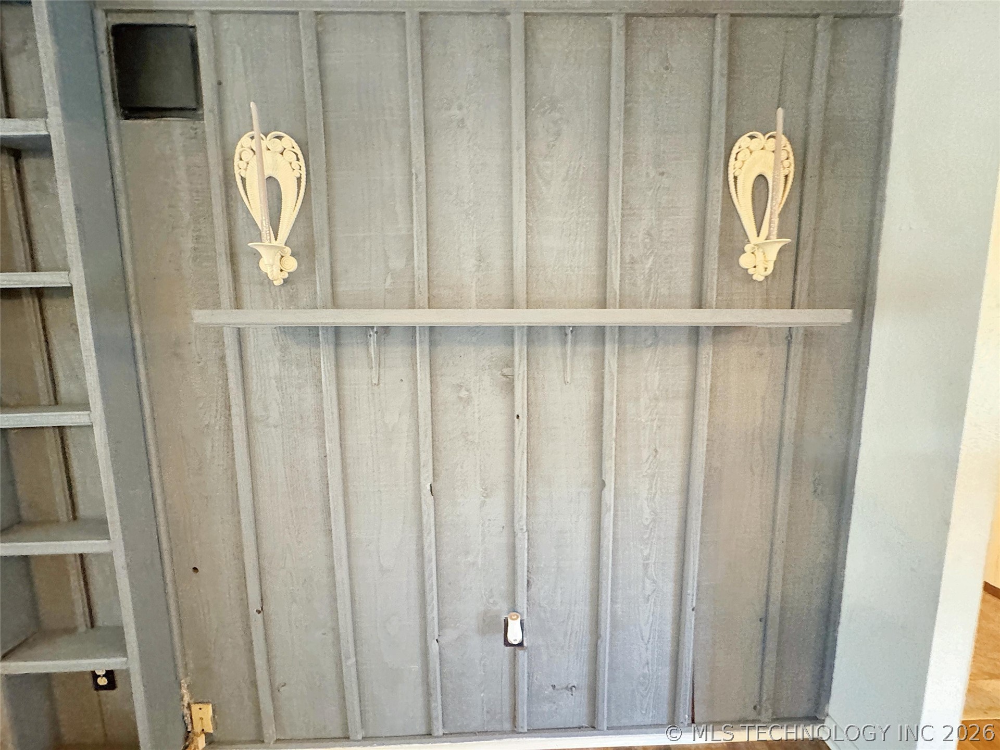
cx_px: 500
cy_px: 375
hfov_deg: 102.1
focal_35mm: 14
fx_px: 404
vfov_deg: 85.7
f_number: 2.2
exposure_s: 1/40
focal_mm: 2.2
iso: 1000
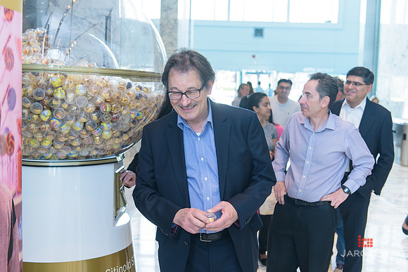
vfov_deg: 28.1
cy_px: 136
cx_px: 204
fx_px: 544
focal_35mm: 48
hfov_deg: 41.1
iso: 1000
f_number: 3.2
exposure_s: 1/125
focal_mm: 48
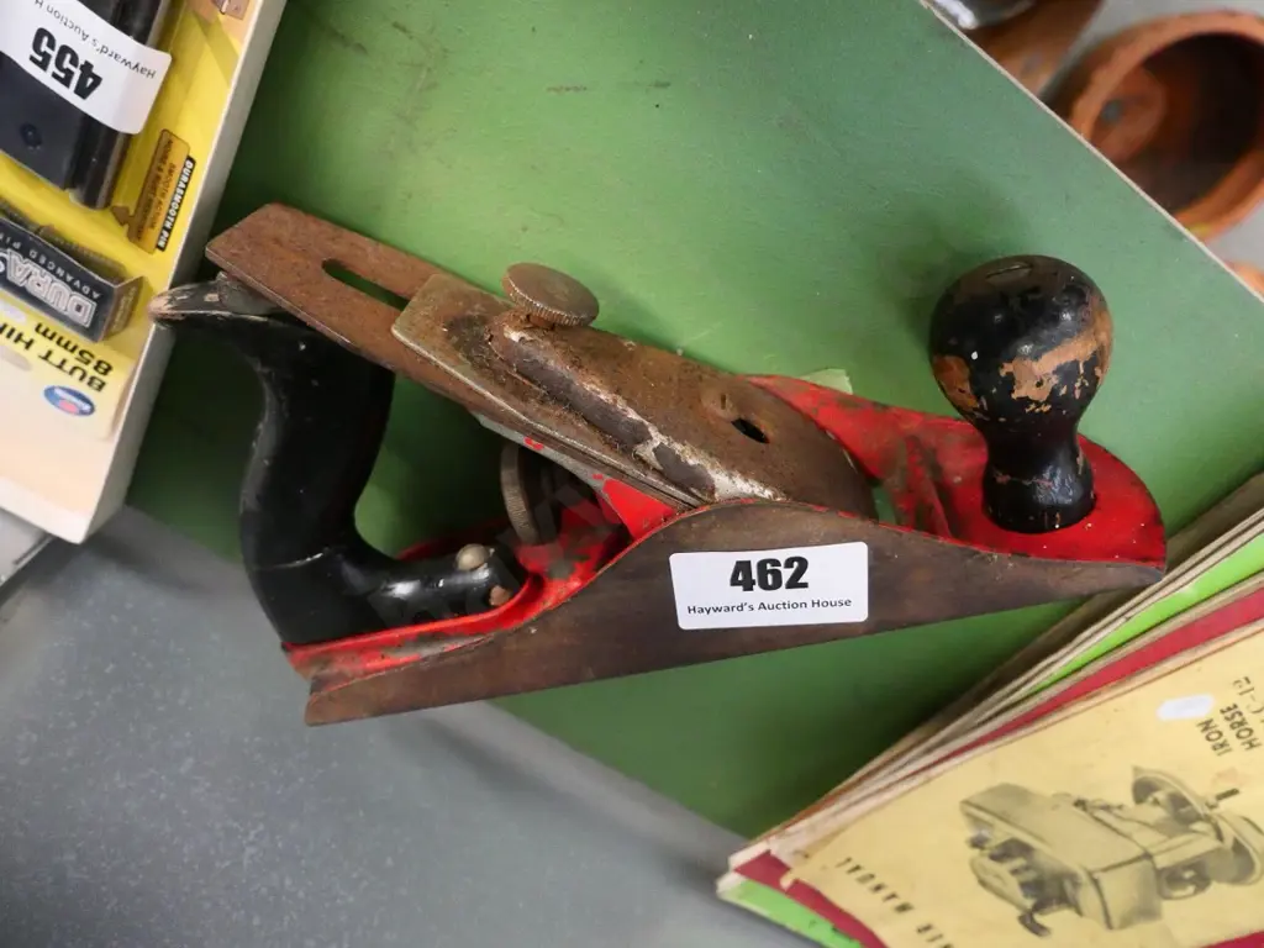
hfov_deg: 71.6
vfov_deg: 56.8
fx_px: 876
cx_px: 632
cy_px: 474
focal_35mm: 24
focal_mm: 12
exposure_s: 1/320
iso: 6400
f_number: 3.5
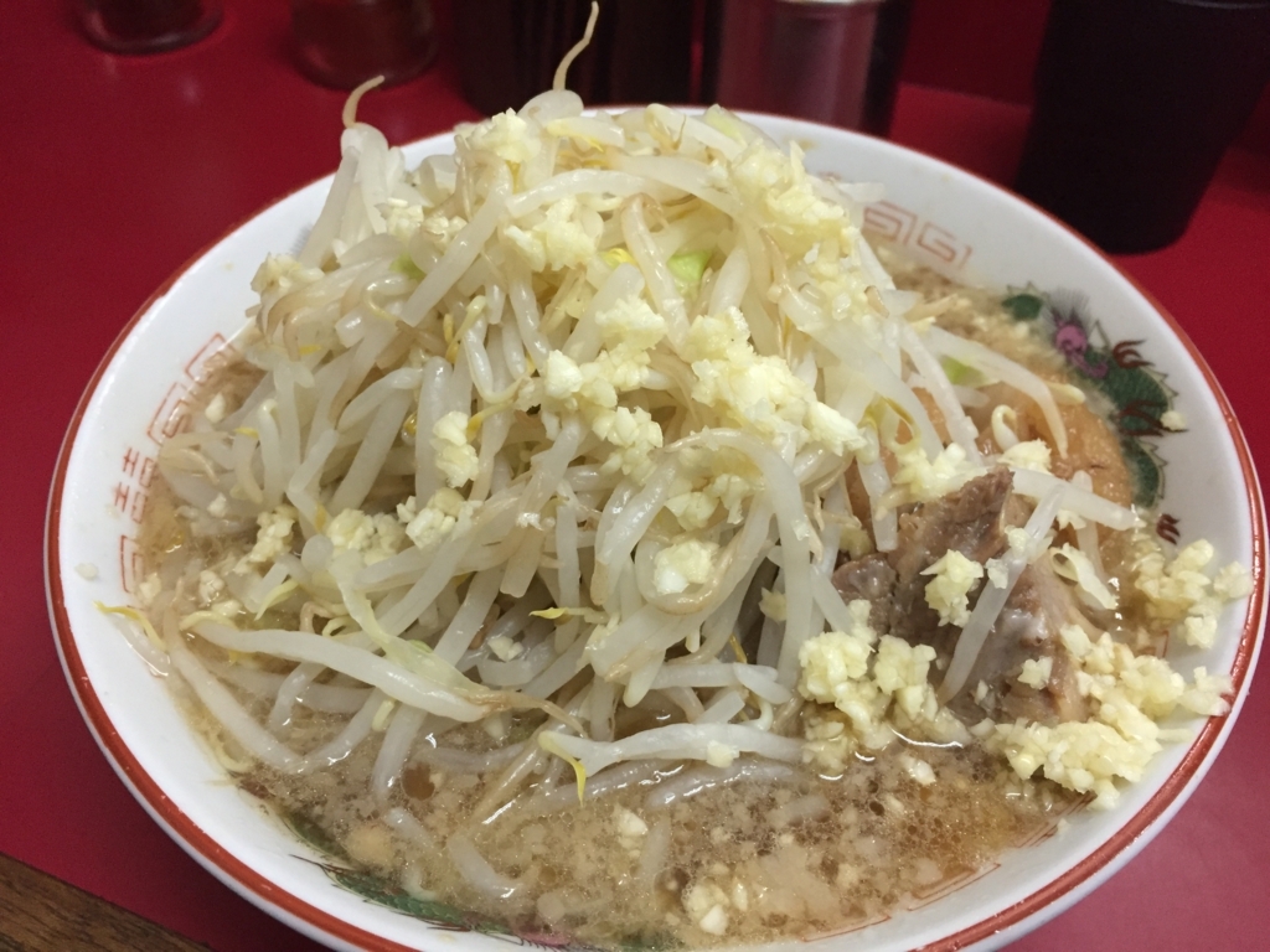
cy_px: 476
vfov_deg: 48.2
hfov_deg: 61.7
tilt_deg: -47.8
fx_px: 1064
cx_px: 635
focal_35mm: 29
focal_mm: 4.15
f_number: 2.2
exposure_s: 1/30
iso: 125
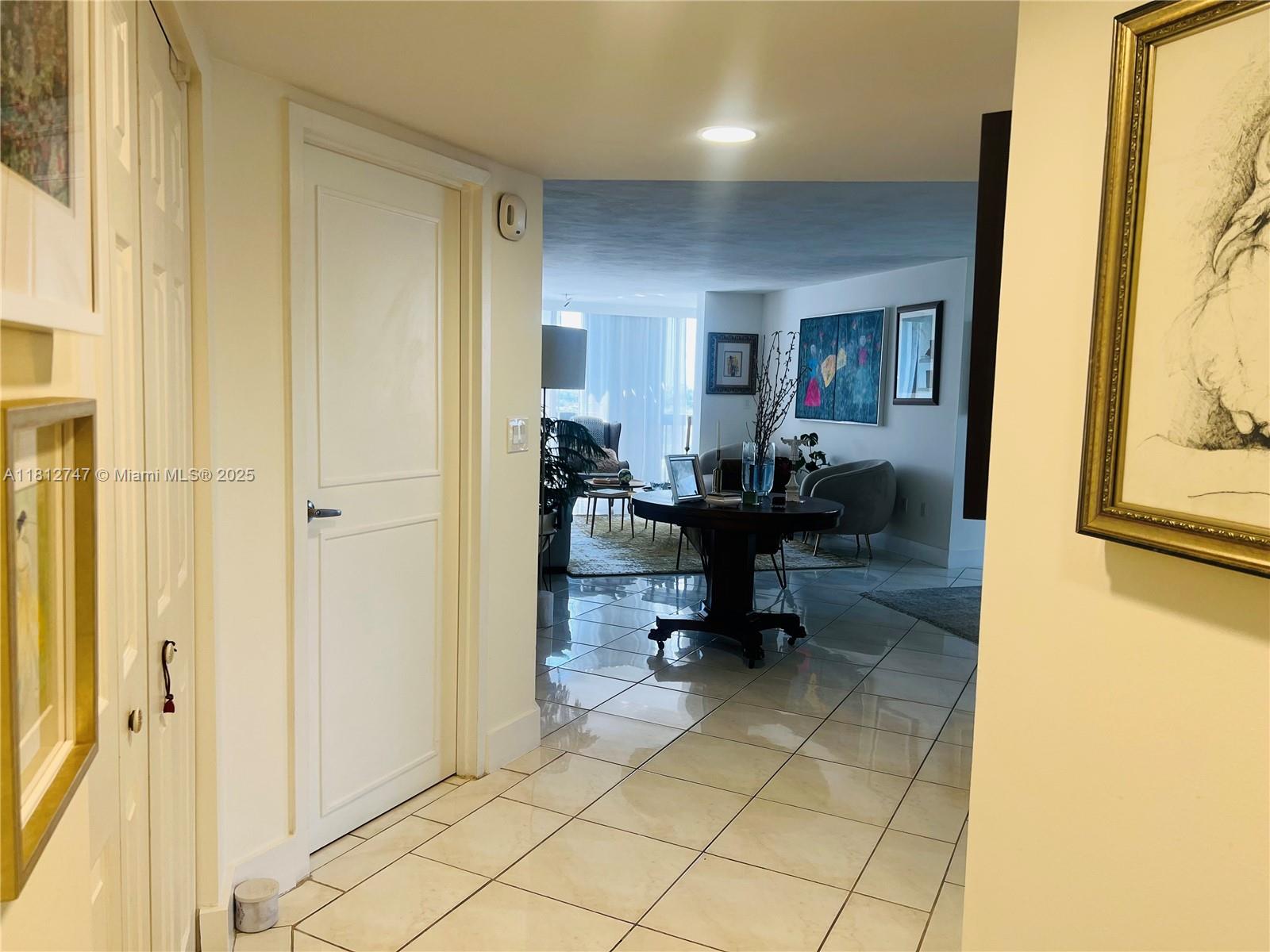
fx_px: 954
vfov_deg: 53.1
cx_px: 635
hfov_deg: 67.3
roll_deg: -1.1
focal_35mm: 26
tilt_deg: -5.6
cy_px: 476
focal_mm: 5.7
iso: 64
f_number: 1.5
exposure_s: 1/120
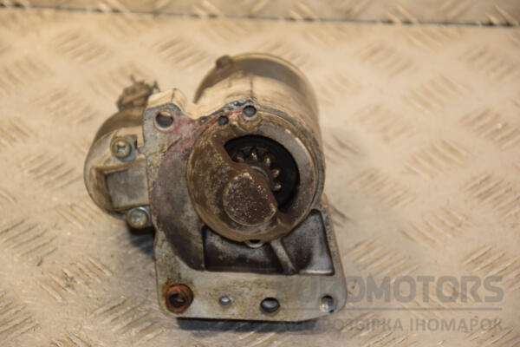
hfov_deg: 15.2
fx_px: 1950
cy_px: 174
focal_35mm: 135
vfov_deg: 10.2
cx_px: 260
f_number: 5.6
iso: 800
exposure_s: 1/160
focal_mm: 90
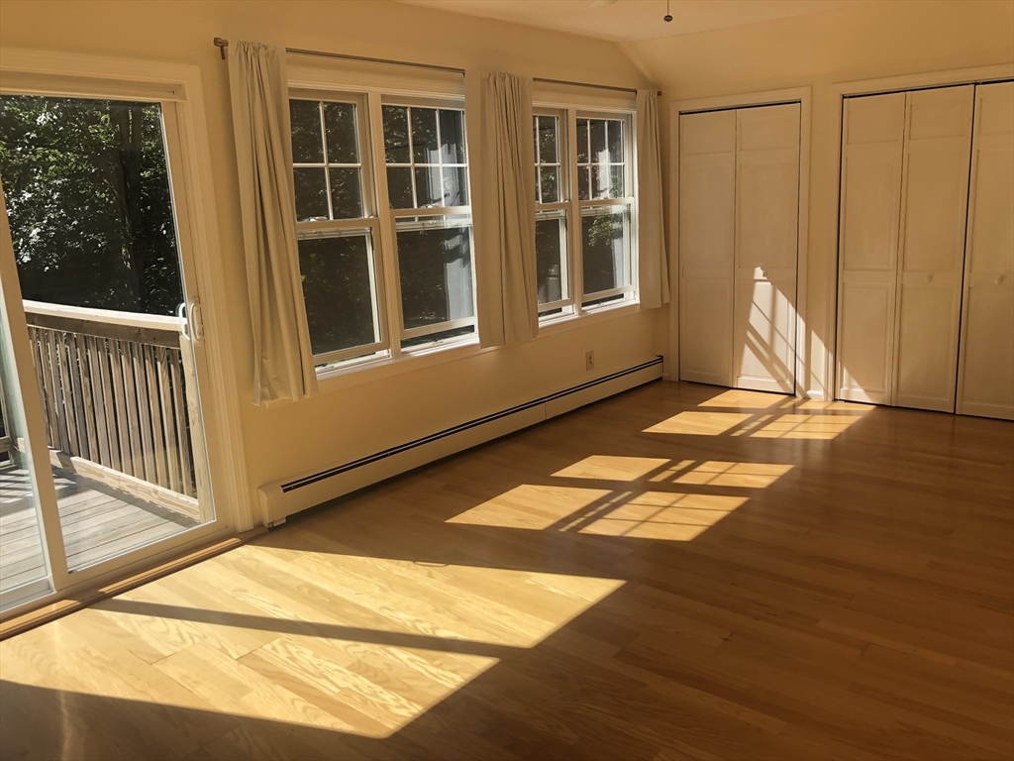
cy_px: 380
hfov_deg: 63.4
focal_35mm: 28
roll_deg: +2.3
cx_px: 507
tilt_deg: -12.5
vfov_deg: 49.7
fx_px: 820
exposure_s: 1/486
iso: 20
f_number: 1.8
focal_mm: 3.99
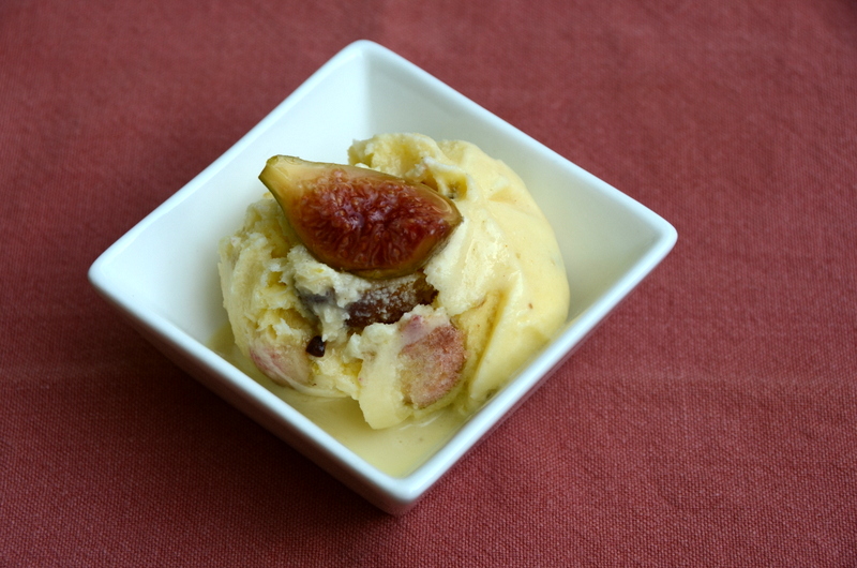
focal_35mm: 120
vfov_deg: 11.4
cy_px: 284
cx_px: 428
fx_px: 2851
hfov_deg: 17.1
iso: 200
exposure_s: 1/320
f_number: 8
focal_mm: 80
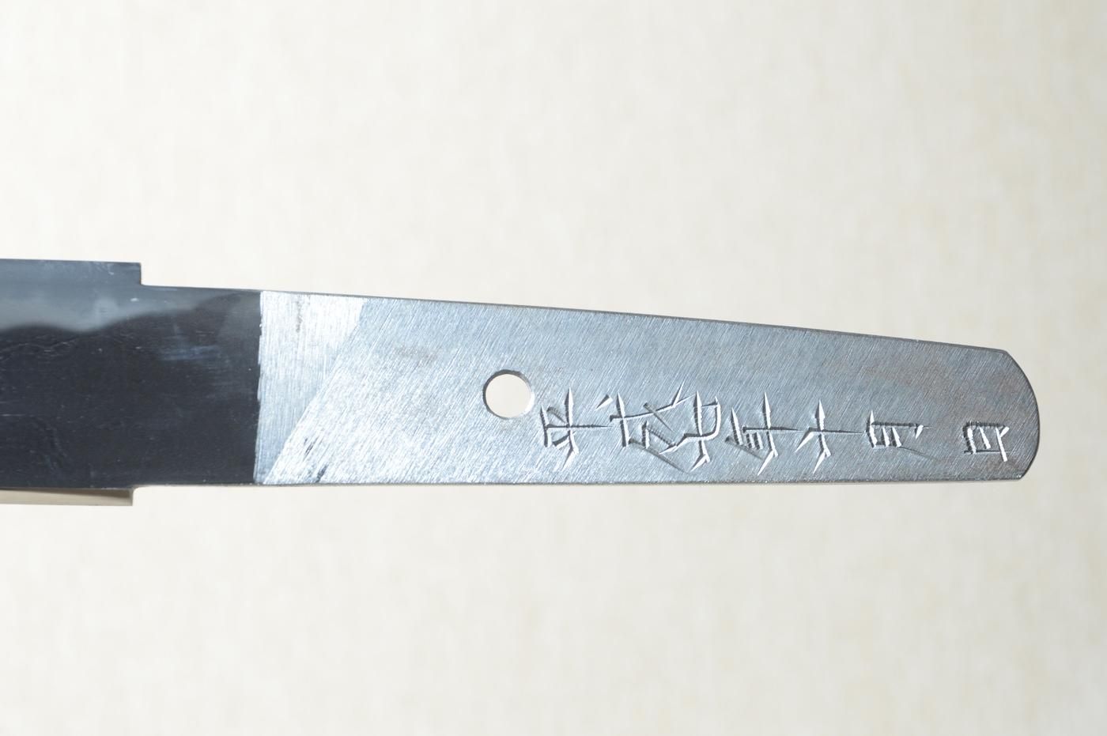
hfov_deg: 15.2
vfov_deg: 10.1
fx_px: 4148
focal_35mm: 135
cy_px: 368
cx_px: 554
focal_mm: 90
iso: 400
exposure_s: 1/1.6
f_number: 11
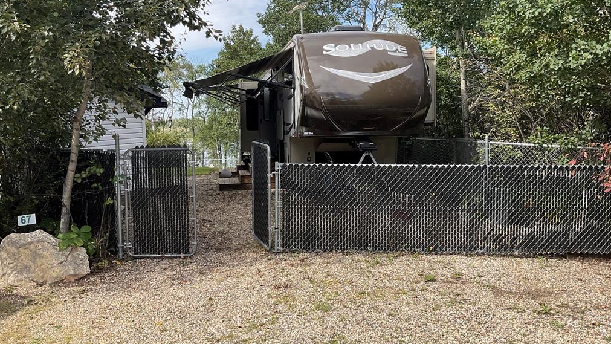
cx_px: 306
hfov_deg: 61.0
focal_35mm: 32
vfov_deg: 36.6
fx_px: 519
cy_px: 143
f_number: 1.8
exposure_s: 1/728
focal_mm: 3
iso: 16
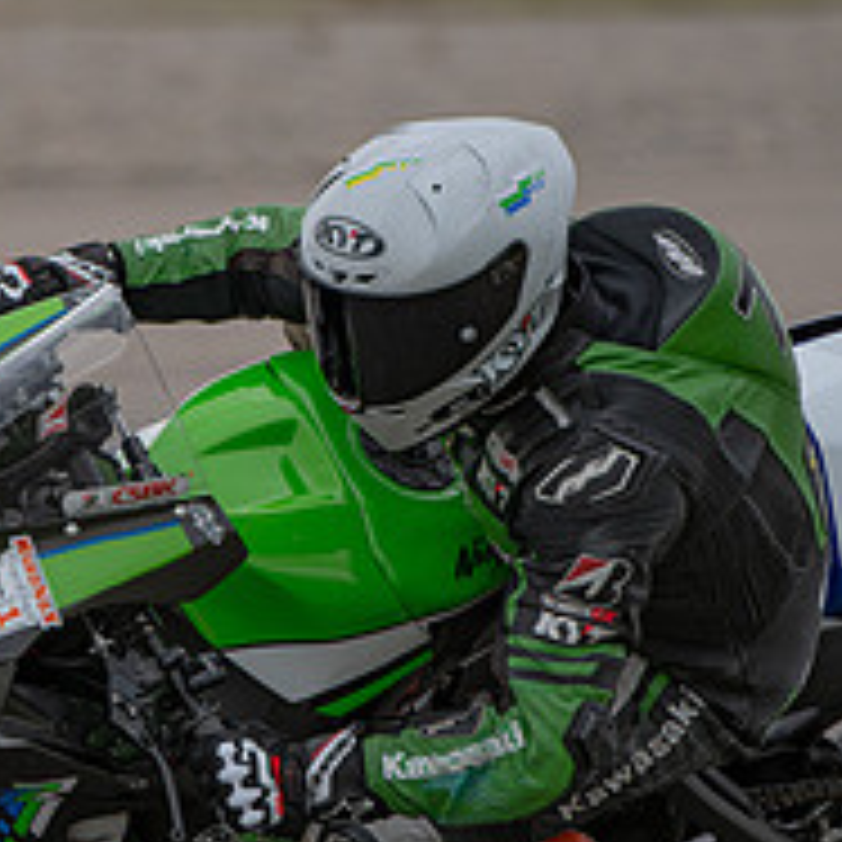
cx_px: 266
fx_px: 14530
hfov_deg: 3.3
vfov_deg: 3.3
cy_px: 538
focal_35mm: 528
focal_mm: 200
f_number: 2.8
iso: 125
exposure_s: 1/1600
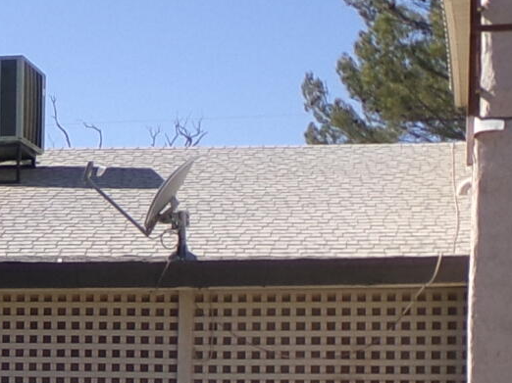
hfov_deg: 13.5
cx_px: -249
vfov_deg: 10.6
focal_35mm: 138
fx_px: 2040
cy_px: 410
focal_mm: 4.3
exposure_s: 1/105
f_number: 11.07
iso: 100
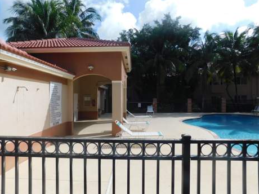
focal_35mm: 24
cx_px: 125
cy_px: 96
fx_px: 179
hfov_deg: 71.6
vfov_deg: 56.7
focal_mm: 4
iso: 125
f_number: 6
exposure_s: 1/500
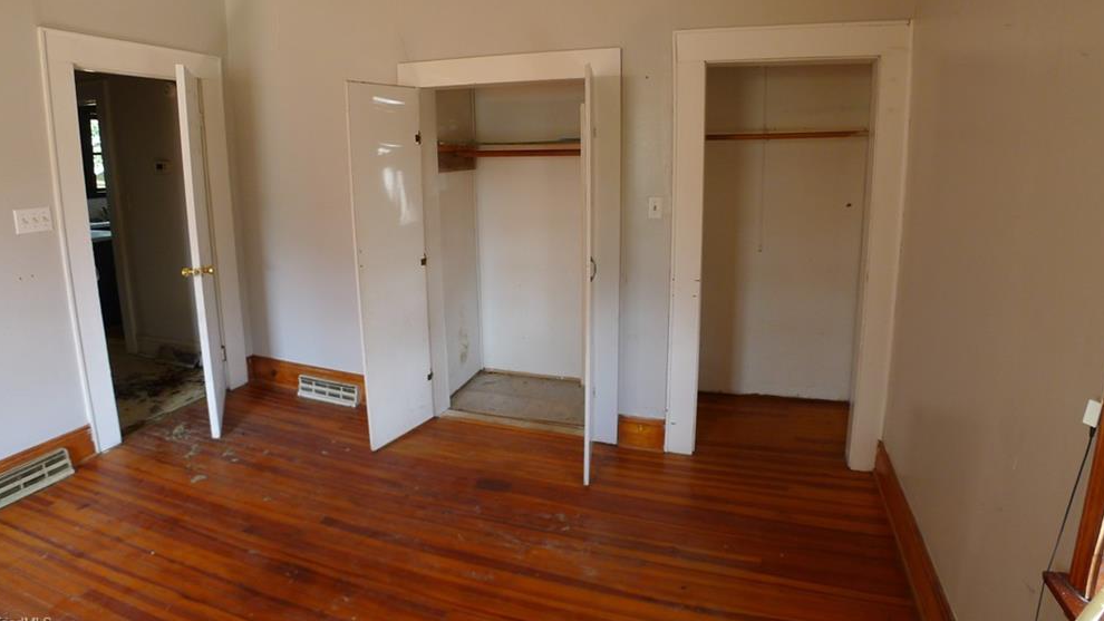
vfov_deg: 44.2
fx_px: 761
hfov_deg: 71.9
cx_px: 548
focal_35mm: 26
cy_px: 253
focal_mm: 5.1
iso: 125
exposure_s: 1/60
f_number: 2
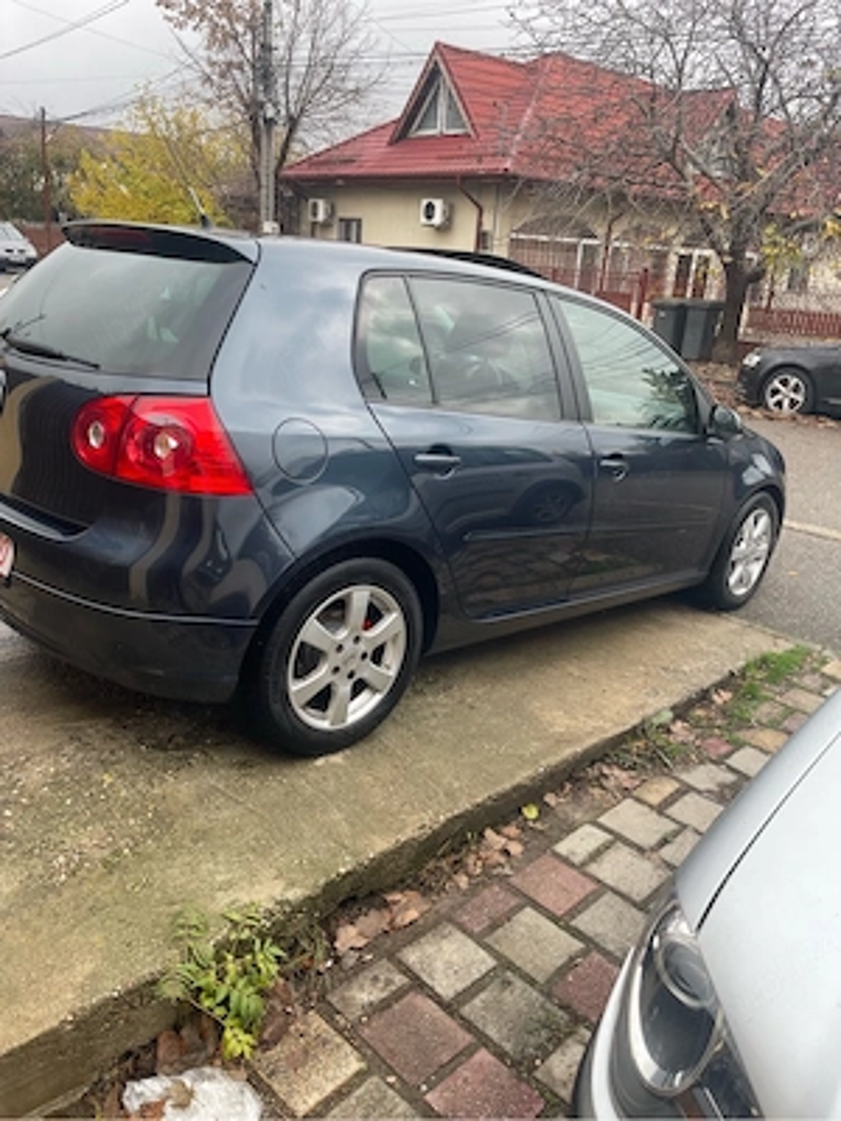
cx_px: 420
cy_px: 560
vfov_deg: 69.4
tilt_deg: -19.4
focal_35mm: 25
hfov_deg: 54.9
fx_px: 810
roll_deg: -3.7
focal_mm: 5.1
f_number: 1.6
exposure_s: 1/454
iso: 32
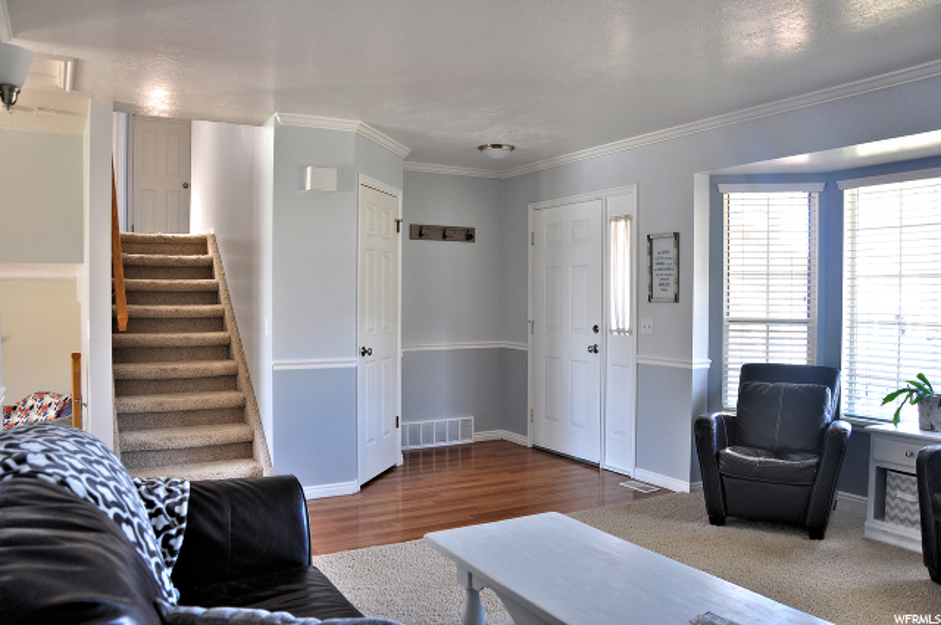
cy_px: 312
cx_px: 470
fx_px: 705
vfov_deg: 47.8
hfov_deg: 67.4
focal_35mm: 27
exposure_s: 1/40
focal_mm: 18
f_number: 5.6
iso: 320
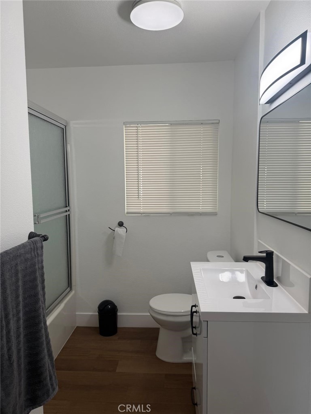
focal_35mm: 24
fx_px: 287
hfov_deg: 56.8
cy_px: 207
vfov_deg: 71.6
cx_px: 156
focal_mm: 6.76
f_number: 1.78
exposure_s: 1/120
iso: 64
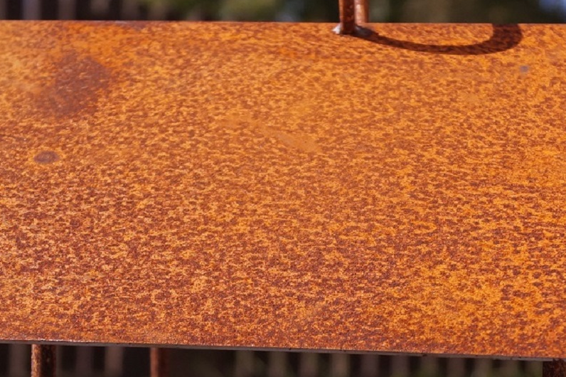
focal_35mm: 113
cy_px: 372
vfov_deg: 12.0
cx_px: 308
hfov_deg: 18.1
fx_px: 1776
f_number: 5.6
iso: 400
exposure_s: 1/1600
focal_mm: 30
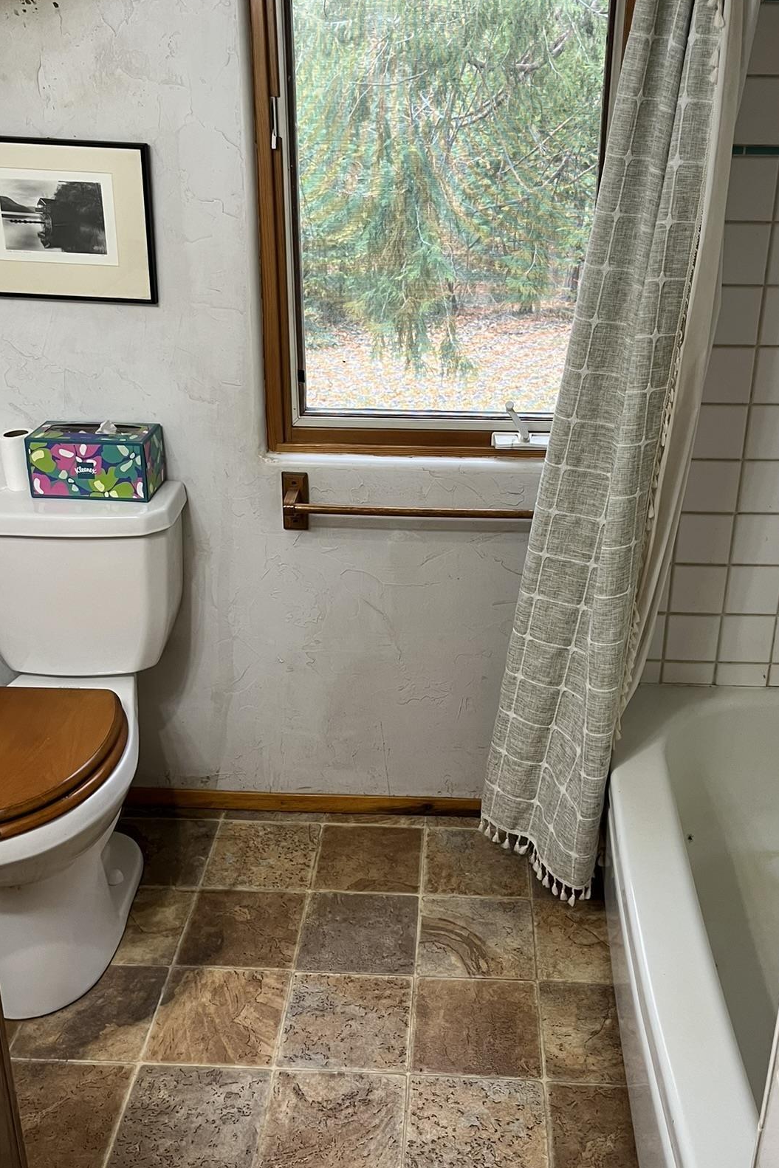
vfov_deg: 54.4
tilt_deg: -23.1
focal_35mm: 35
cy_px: 557
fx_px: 1136
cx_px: 423
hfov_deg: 37.8
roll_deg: +0.3
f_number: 1.6
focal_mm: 5.1
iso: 125
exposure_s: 1/60
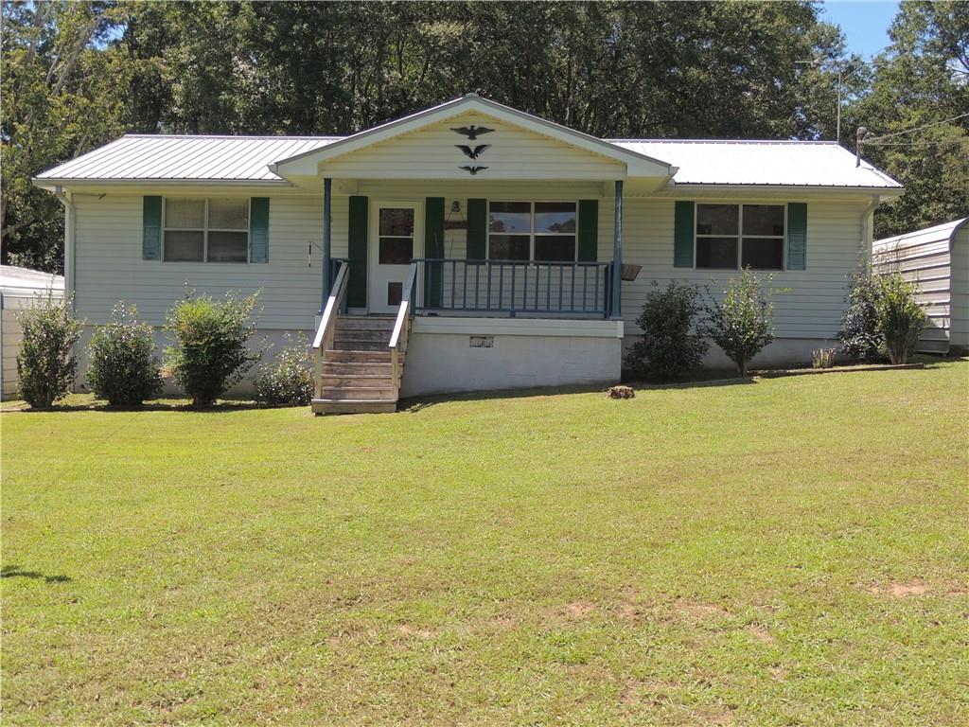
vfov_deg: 36.0
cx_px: 484
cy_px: 364
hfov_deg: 46.8
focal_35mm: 40
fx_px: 1120
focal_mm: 7.1
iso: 100
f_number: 3.3
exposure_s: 1/640
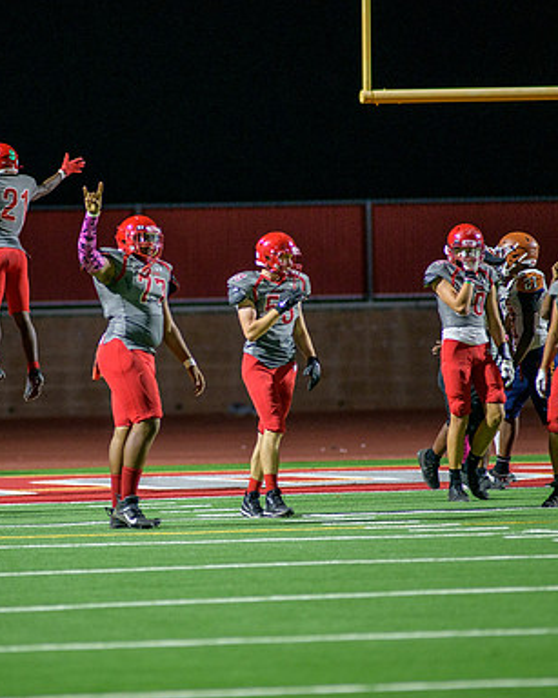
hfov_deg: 3.6
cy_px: 350
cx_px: 154
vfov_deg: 4.6
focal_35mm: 425
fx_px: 8777
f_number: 2.8
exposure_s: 1/500
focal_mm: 300
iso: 2000
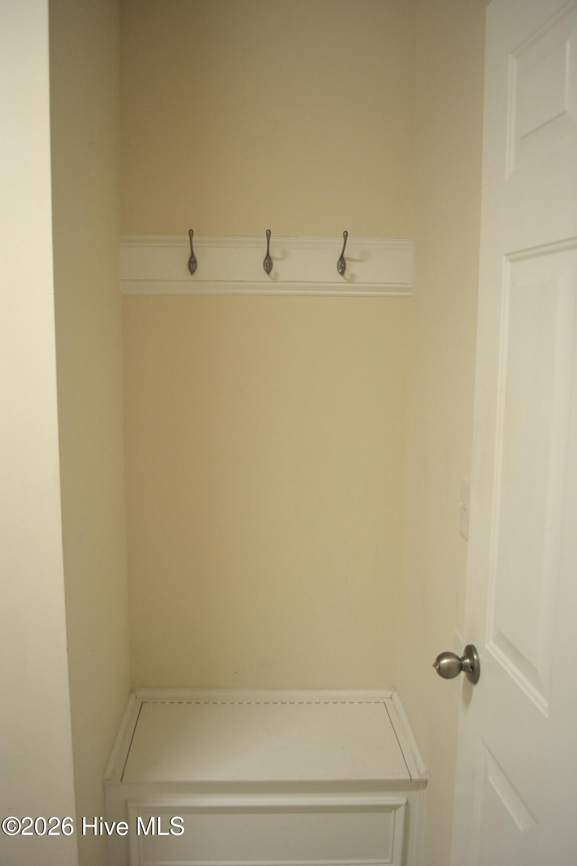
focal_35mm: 30
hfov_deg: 43.6
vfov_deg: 61.9
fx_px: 721
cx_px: 288
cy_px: 433
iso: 800
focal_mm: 20
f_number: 3.8
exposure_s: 1/60
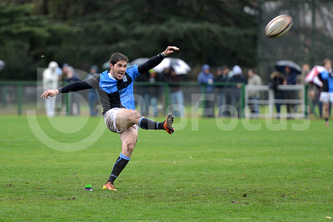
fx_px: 2498
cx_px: 166
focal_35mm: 270
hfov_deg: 7.6
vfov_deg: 5.1
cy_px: 111
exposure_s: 1/500
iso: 1250
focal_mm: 270
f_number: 4
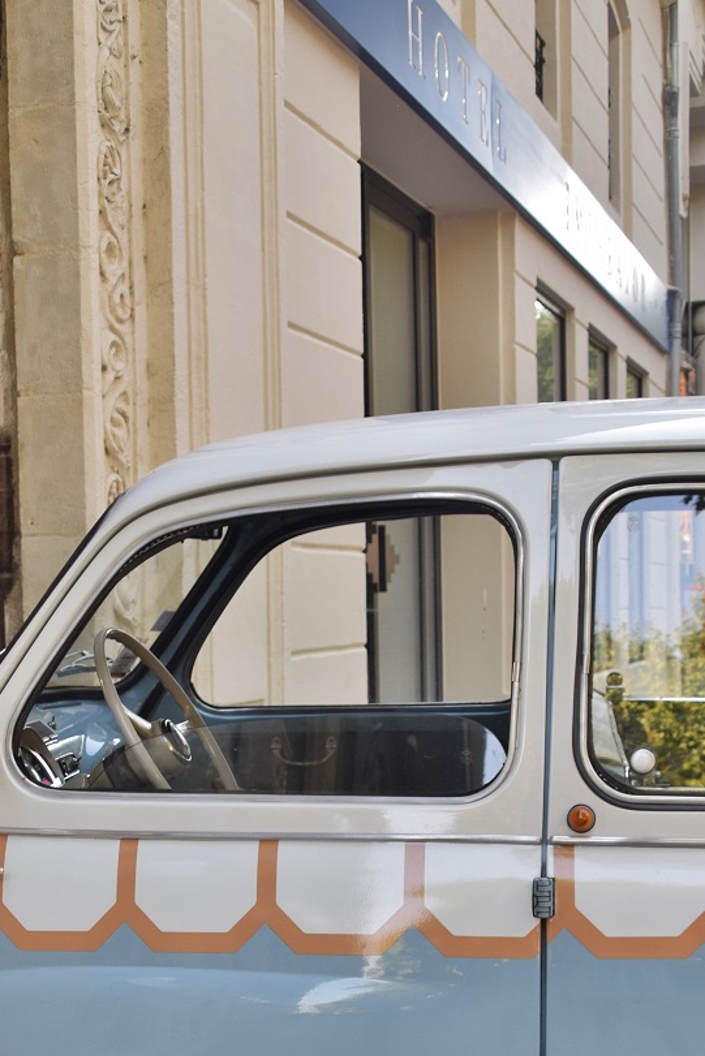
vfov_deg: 32.2
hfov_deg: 22.2
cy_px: 810
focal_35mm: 61
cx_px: 242
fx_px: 1791
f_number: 5
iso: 400
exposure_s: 1/100
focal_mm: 22
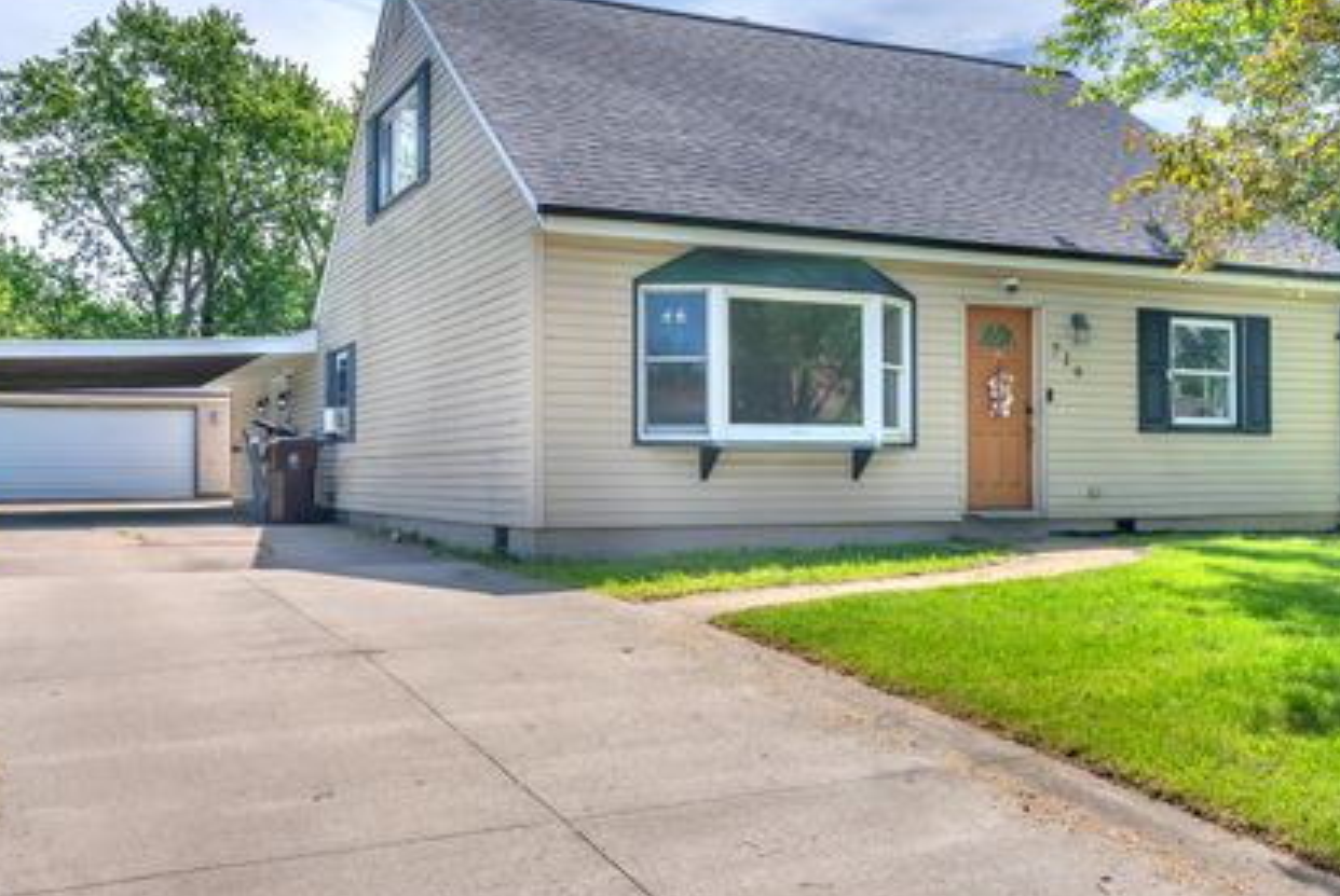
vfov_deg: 37.9
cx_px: 667
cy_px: 440
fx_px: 1304
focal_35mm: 35
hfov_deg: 54.4
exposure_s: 1/125
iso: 320
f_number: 8
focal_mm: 29
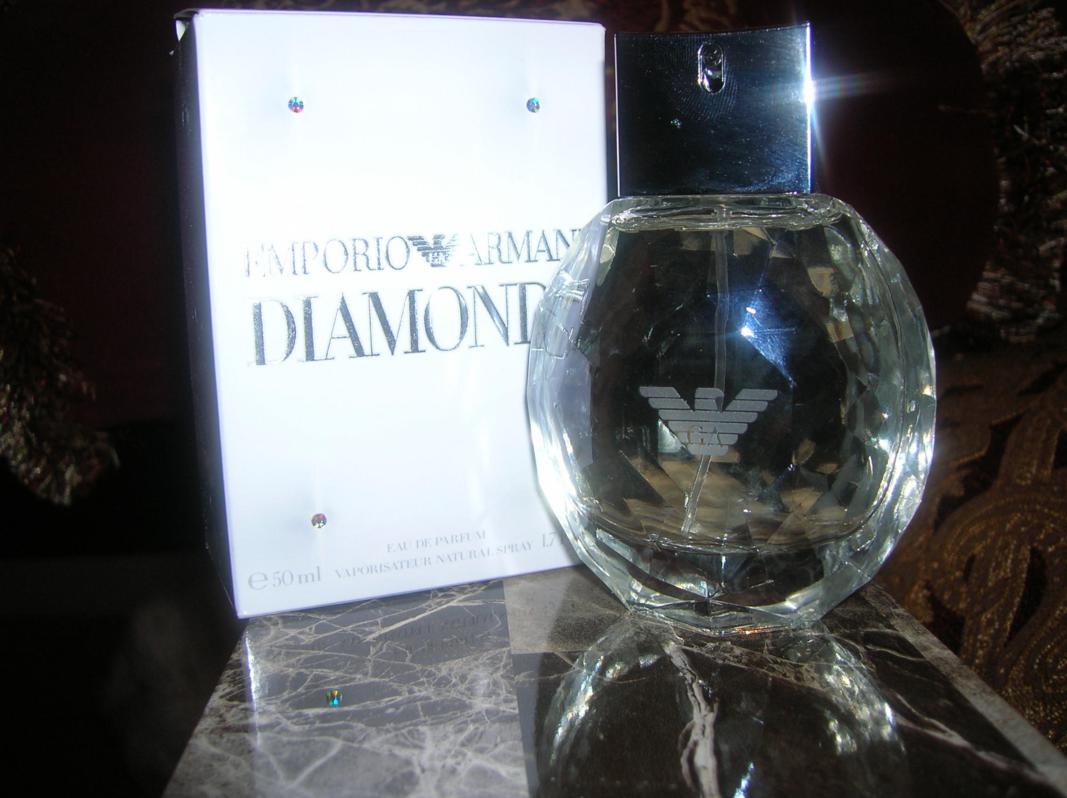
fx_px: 1047
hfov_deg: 54.0
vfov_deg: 41.7
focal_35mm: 34
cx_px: 534
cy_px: 399
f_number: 2.9
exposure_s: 1/60.1
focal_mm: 5.7
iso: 50
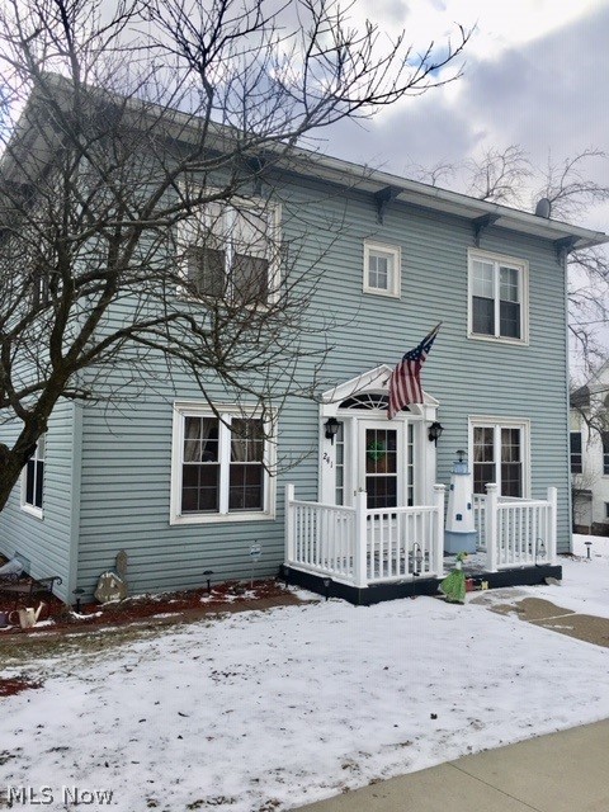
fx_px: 680
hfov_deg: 48.2
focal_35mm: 29
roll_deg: -0.2
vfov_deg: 61.7
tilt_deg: +3.0
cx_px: 304
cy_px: 406
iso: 25
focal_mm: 4.15
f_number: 2.2
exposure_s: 1/999
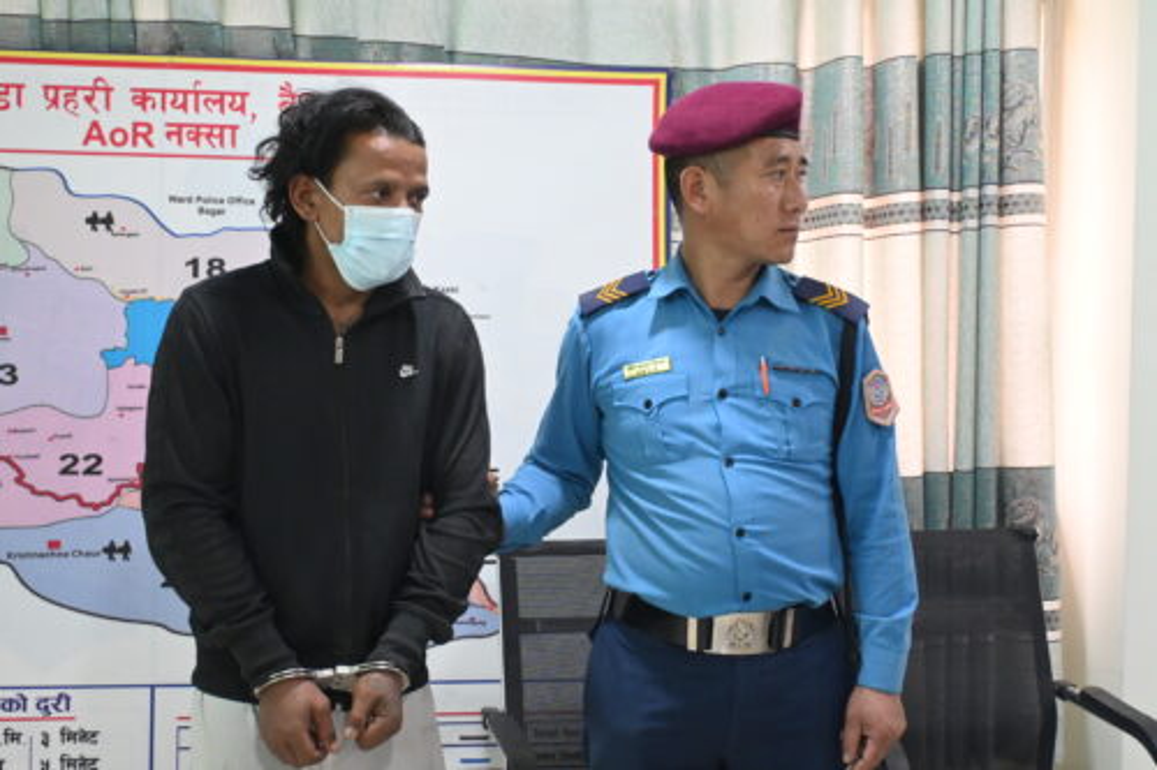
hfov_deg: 37.9
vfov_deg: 25.7
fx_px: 1687
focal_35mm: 52
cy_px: 385
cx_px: 578
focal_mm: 35
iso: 3200
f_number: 5.3
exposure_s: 1/60
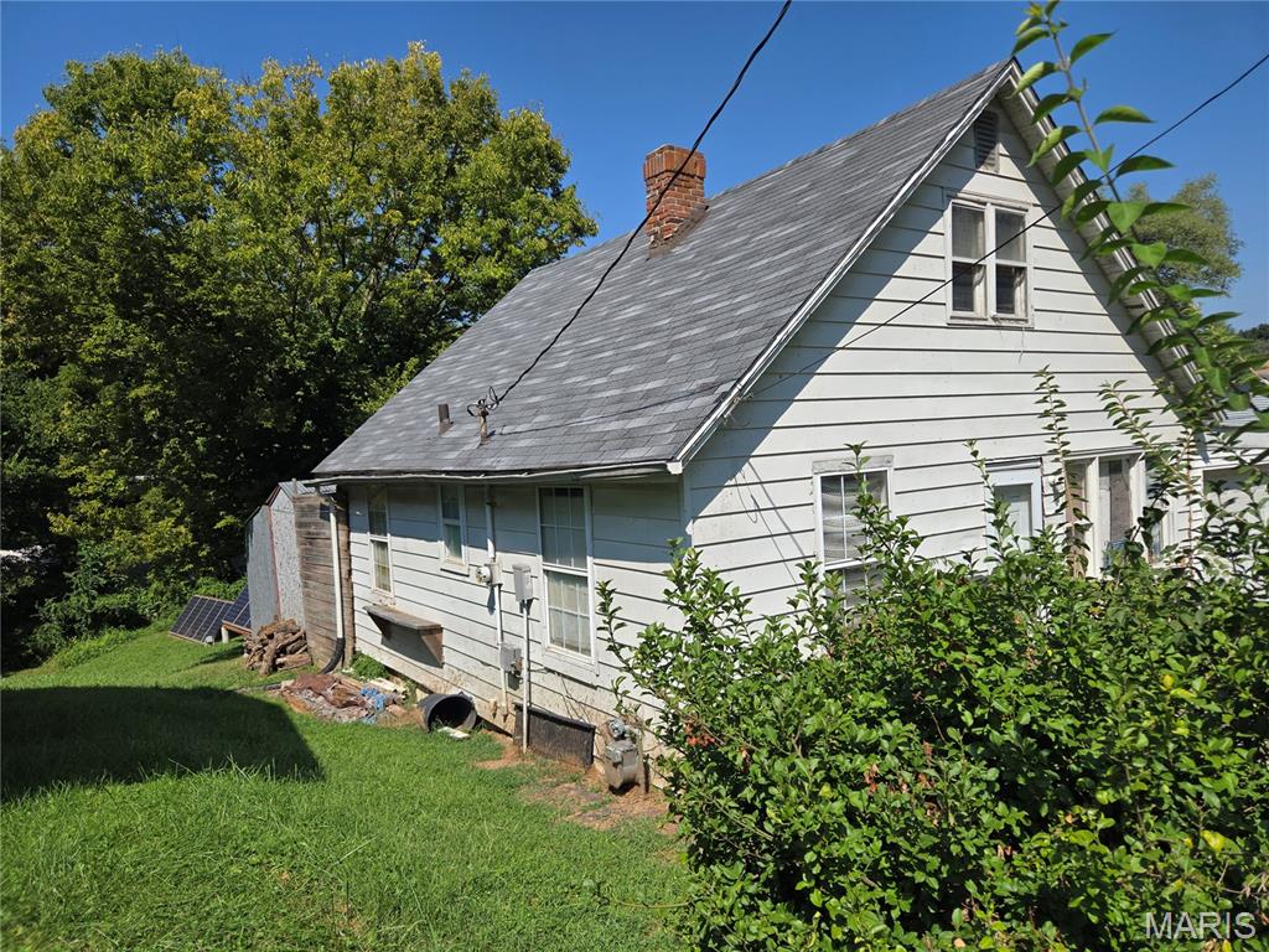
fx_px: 843
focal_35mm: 23
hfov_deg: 73.9
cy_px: 476
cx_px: 634
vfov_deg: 58.9
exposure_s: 1/2450
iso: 25
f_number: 1.8
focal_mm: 5.4
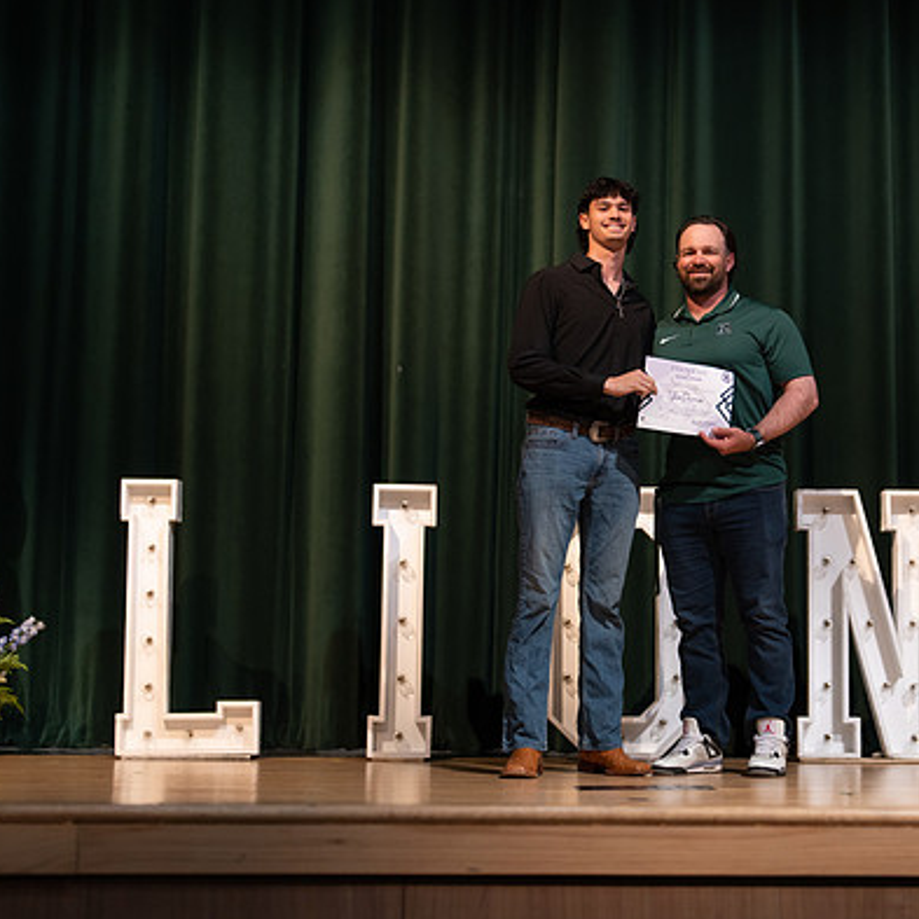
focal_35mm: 68
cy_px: 456
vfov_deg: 25.4
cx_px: 643
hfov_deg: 25.2
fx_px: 2042
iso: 500
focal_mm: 50
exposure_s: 1/320
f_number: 1.2
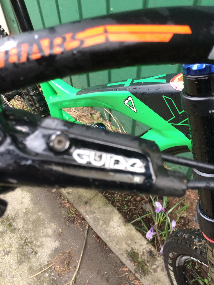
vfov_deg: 61.7
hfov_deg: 48.2
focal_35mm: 29
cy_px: 142
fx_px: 239
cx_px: 107
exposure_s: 1/30
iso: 100
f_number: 2.2
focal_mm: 4.15
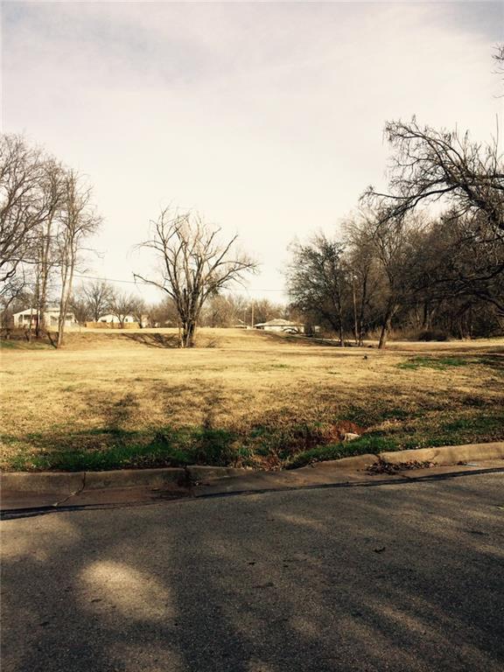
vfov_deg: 61.7
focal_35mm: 29
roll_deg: +2.2
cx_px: 252
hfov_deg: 48.2
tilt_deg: +0.1
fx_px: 563
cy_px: 336
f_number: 2.2
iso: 32
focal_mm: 4.15
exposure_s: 1/2053
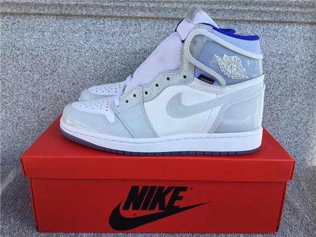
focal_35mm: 31
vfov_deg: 45.4
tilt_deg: -18.3
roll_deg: -1.2
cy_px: 118
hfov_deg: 58.4
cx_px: 158
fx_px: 283
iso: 25
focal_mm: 3.3
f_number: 2.4
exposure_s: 1/360
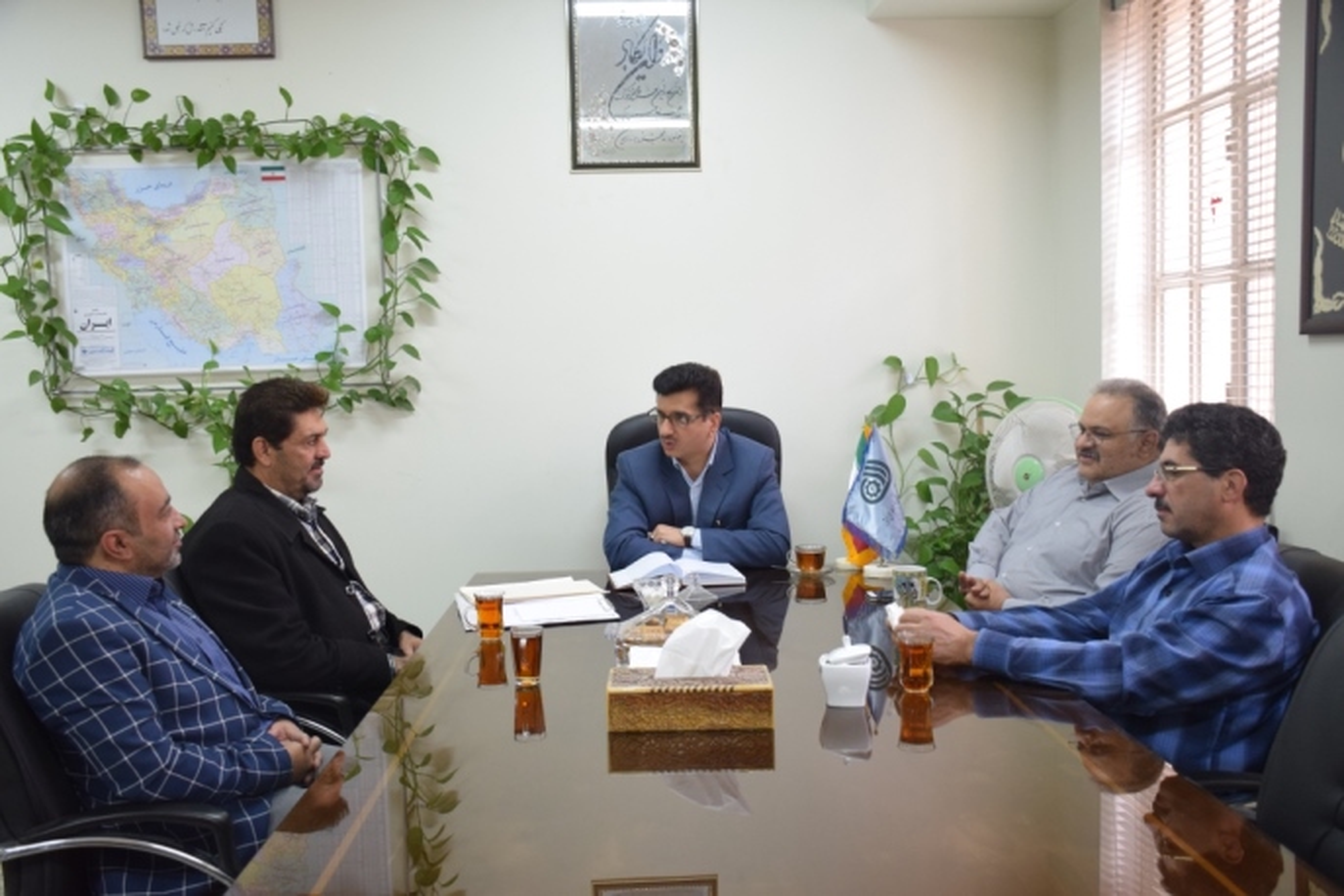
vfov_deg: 40.0
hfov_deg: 57.2
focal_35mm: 33
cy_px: 448
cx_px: 672
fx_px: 1232
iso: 900
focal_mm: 22
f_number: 4
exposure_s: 1/30
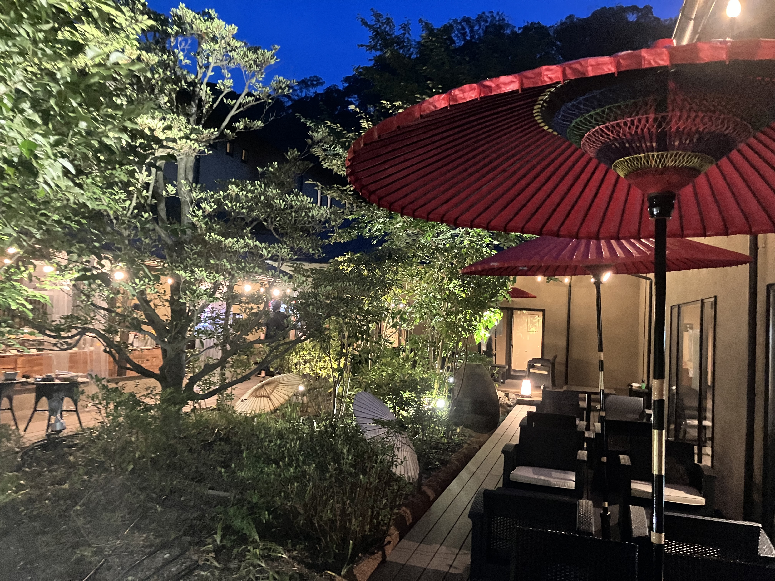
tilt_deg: +3.3
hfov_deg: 63.4
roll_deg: -3.5
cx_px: 388
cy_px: 290
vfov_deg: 49.7
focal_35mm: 28
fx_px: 627
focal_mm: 3.99
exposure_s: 1/24
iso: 640
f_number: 1.8
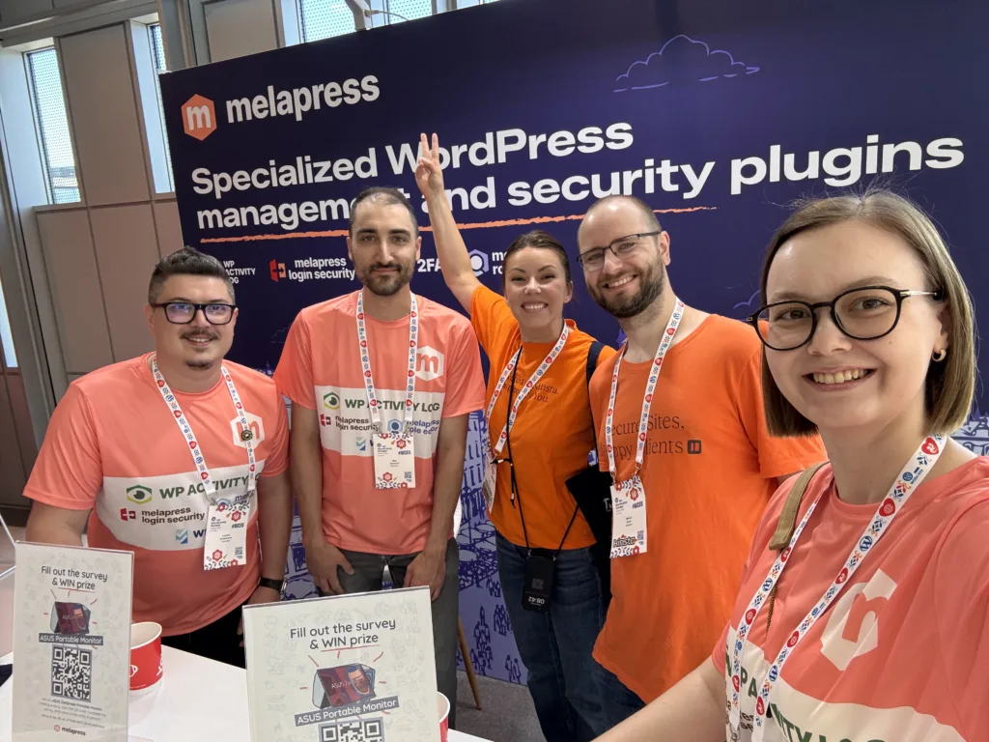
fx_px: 657
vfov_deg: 58.9
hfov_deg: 73.9
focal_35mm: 23
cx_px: 494
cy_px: 371
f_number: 1.9
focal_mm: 2.69
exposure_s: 1/100
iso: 80
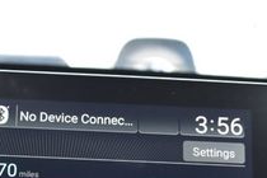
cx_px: 55
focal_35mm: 146
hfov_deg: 14.0
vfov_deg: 9.3
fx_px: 1083
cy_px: 217
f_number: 7.1
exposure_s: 1/30
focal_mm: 32
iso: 400
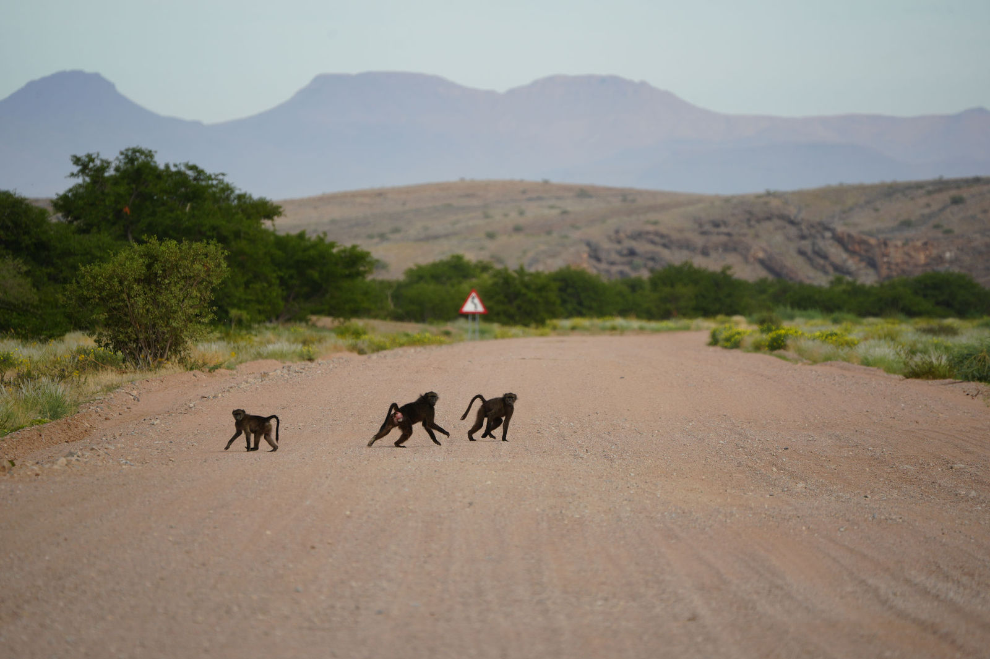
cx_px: 495
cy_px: 330
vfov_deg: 3.4
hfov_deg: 5.2
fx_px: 10997
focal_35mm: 400
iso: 125
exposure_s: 1/500
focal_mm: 400
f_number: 6.3
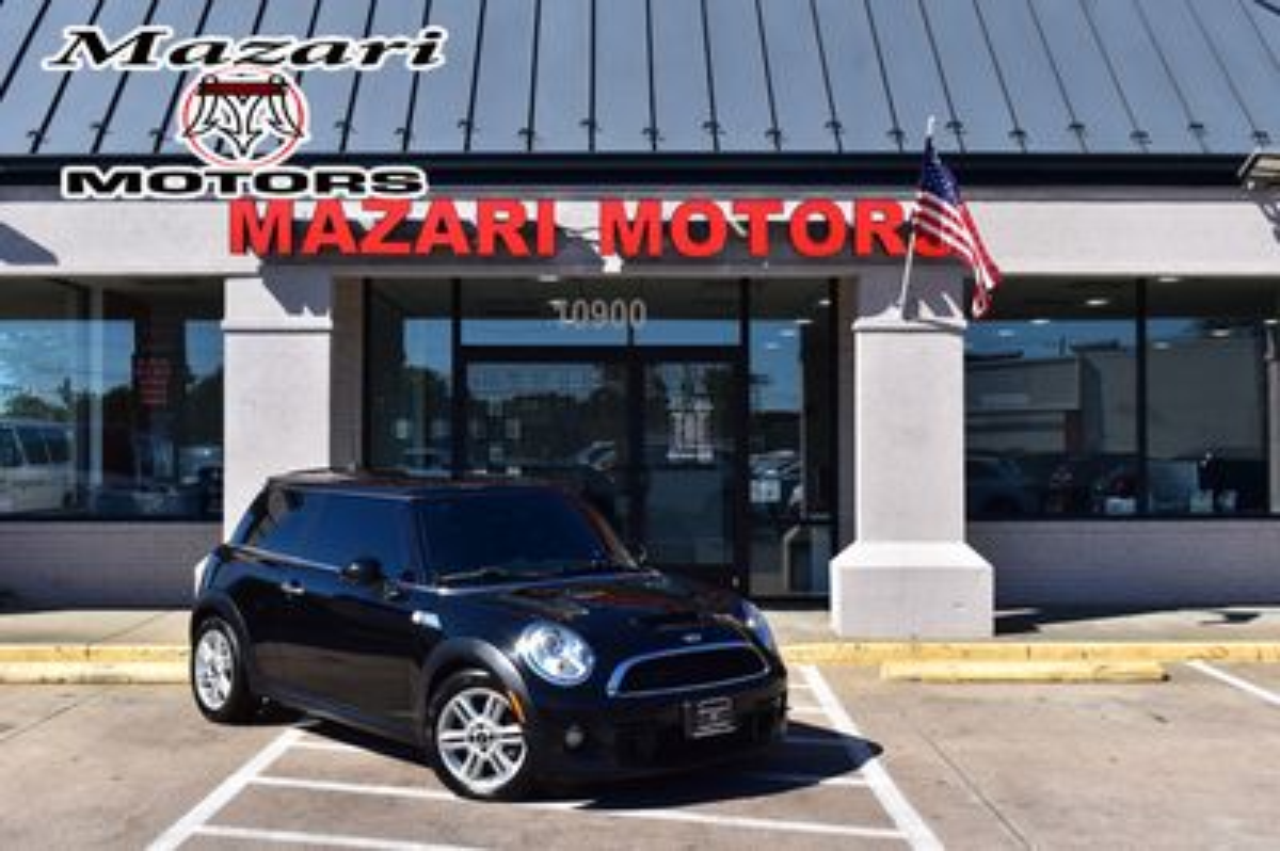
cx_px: 640
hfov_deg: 43.6
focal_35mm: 45
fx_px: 1599
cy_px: 426
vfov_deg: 29.8
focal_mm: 30
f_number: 11
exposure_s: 1/500
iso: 360
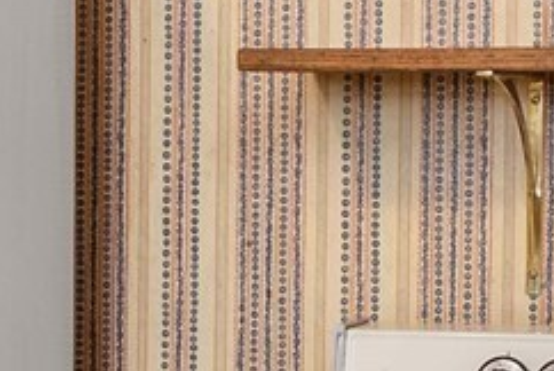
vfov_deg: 8.9
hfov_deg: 13.3
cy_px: 240
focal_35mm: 154
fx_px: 2373
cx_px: 267
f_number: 6.3
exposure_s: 1/30
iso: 2500
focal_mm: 22
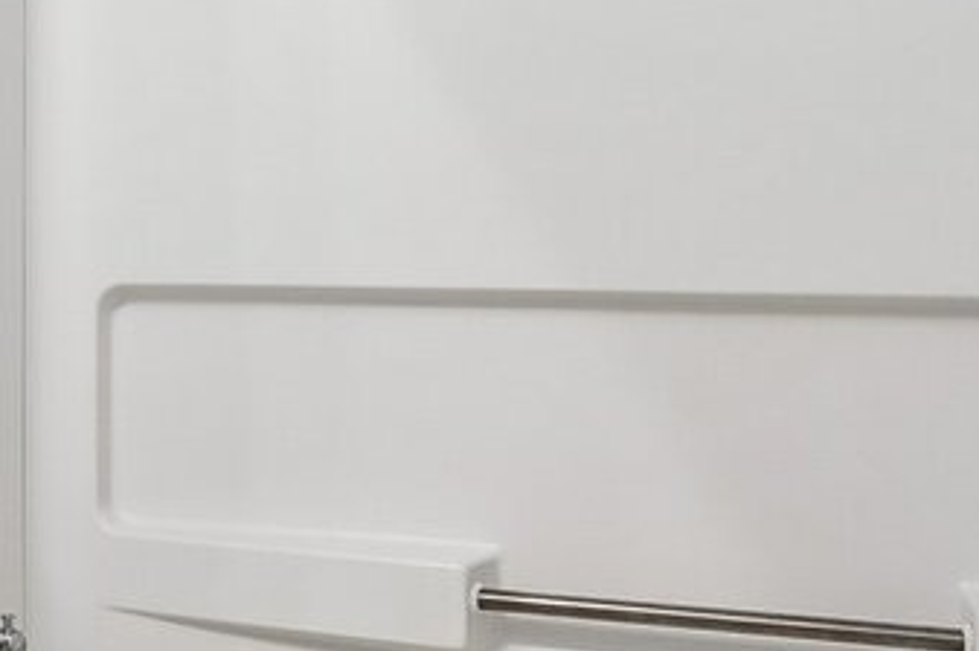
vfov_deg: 17.6
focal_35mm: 77
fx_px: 2092
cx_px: -183
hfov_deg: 24.1
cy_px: 230
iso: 400
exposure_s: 1/10
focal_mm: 16
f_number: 8
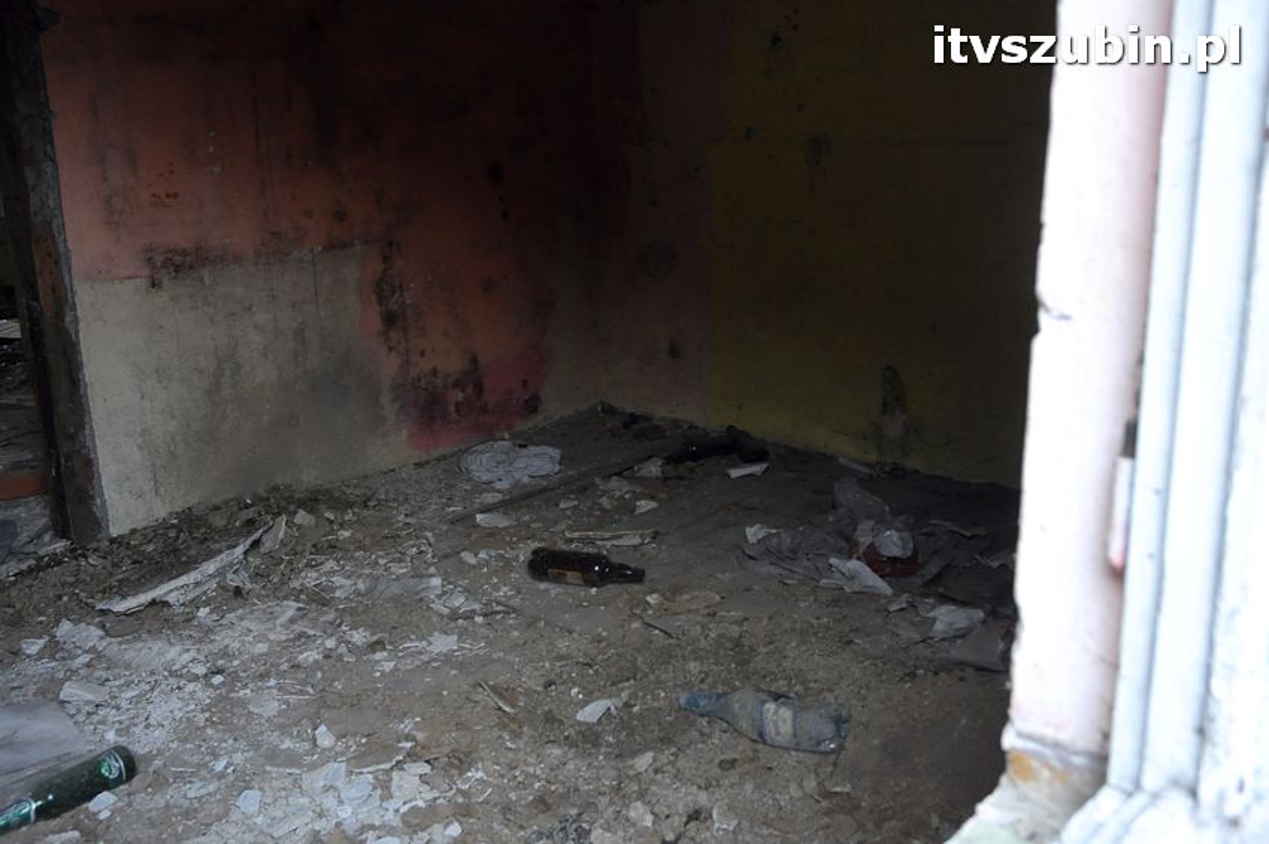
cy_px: 422
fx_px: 1162
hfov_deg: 57.3
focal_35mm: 33
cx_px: 634
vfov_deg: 39.9
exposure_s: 1/160
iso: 1000
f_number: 6.3
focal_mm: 22
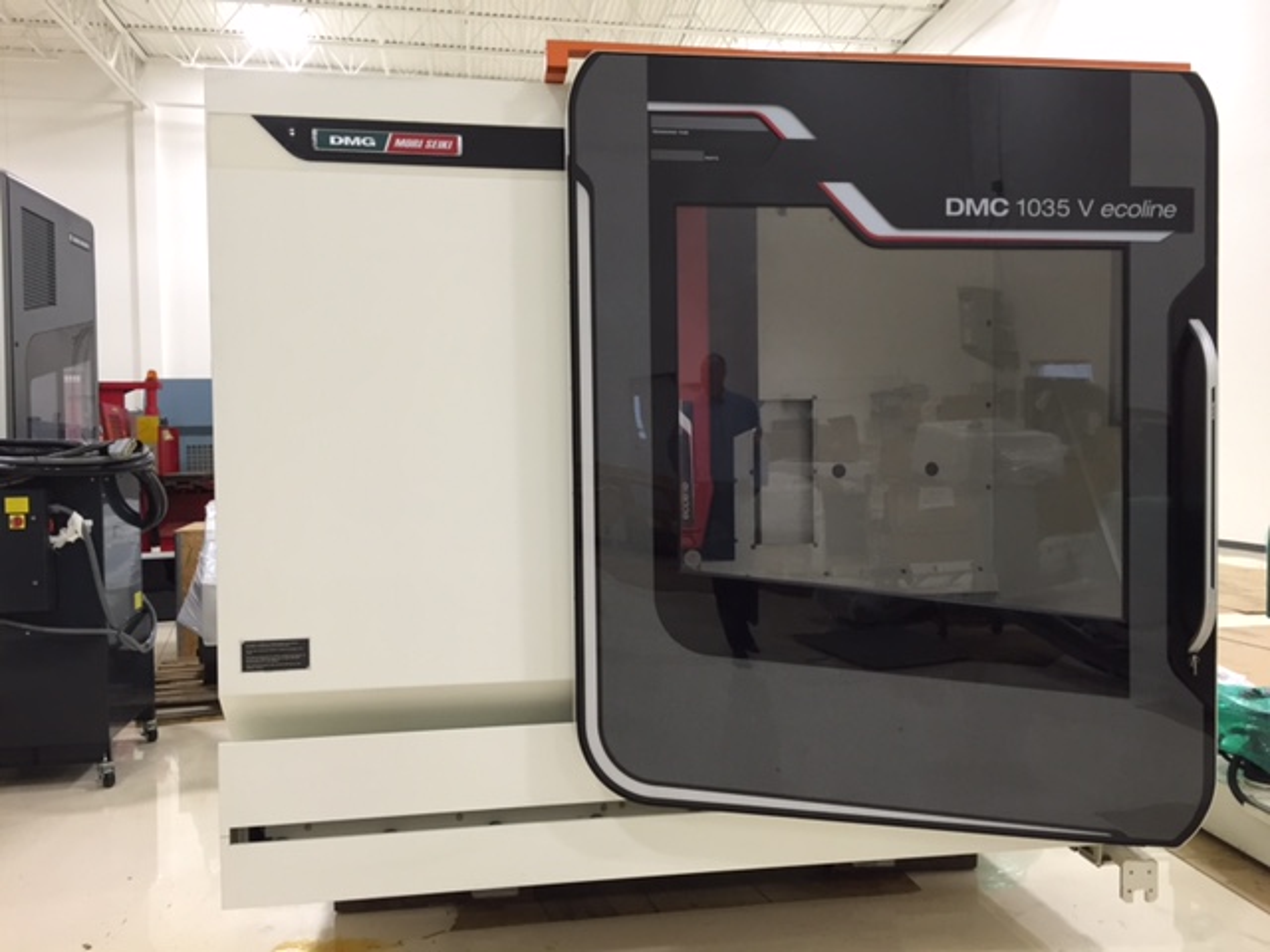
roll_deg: +0.6
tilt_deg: -1.2
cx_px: 635
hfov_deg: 61.7
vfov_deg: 48.2
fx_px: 1064
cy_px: 476
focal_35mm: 29
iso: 100
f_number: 2.2
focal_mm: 4.15
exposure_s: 1/30
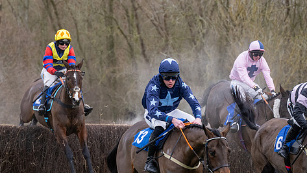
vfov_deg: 5.6
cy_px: 132
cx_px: 130
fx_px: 1775
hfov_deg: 9.9
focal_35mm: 218
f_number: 4
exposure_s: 1/1250
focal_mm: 98
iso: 800
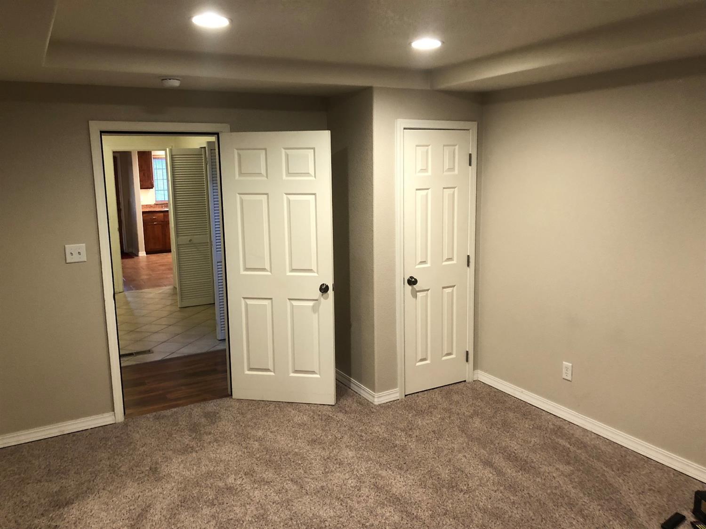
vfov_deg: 49.7
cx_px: 353
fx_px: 571
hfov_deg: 63.5
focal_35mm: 28
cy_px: 264
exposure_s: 1/15
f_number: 1.8
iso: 64
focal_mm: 4
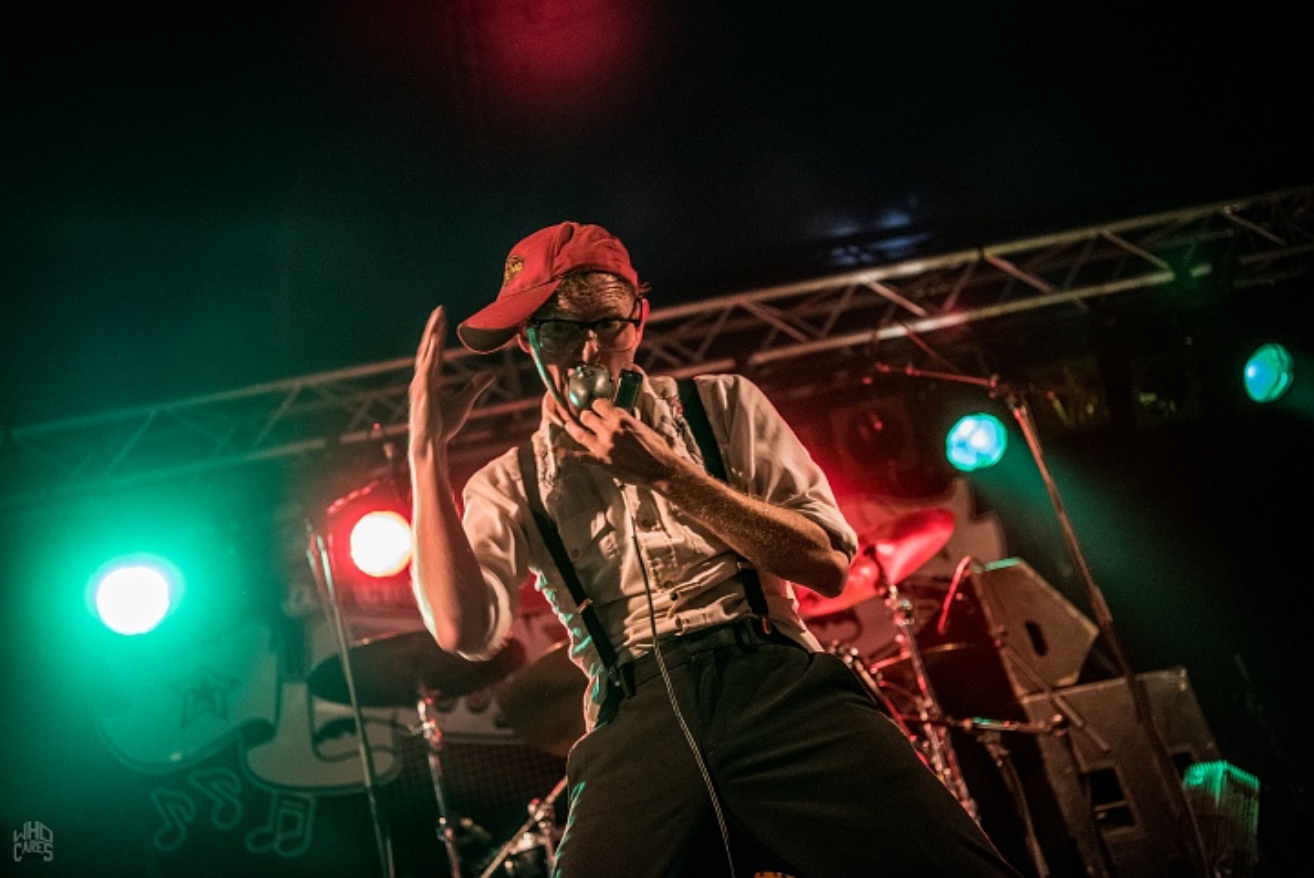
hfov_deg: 41.1
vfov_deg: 28.1
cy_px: 439
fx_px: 1753
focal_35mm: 48
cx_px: 657
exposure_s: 1/80
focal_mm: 48
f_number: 2.8
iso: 2000
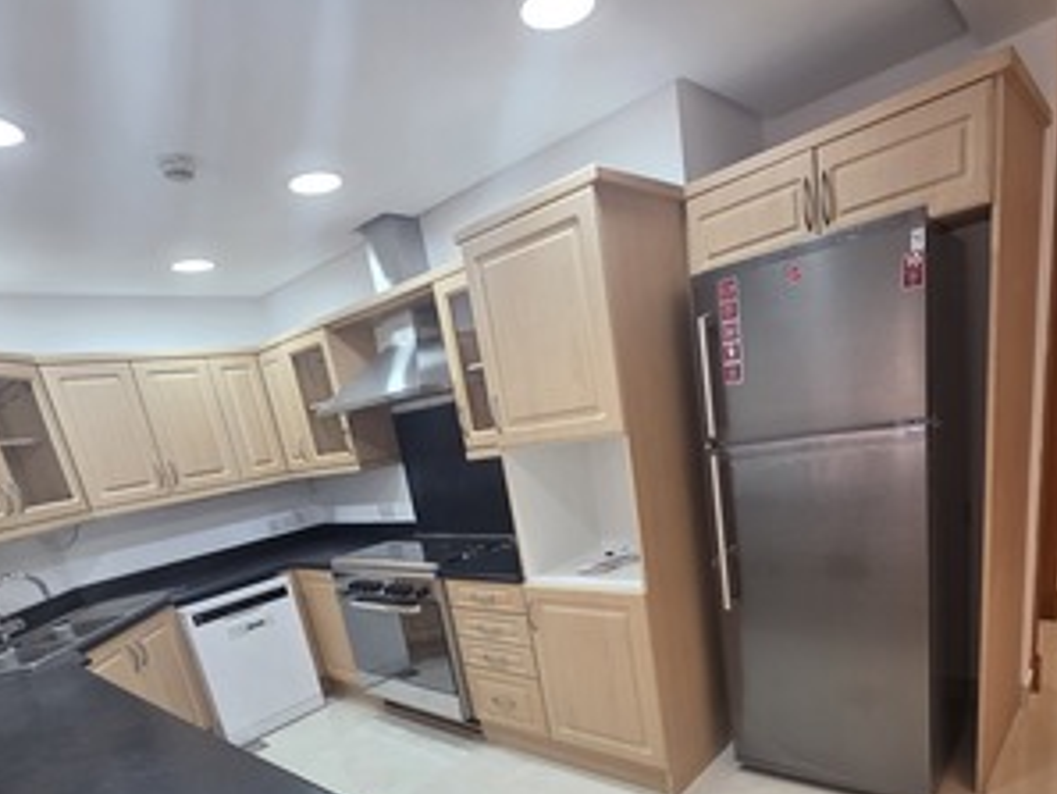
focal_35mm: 20
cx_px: 561
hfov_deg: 81.6
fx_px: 611
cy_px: 596
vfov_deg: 62.2
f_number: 1.9
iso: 125
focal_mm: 2.2
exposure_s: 1/100
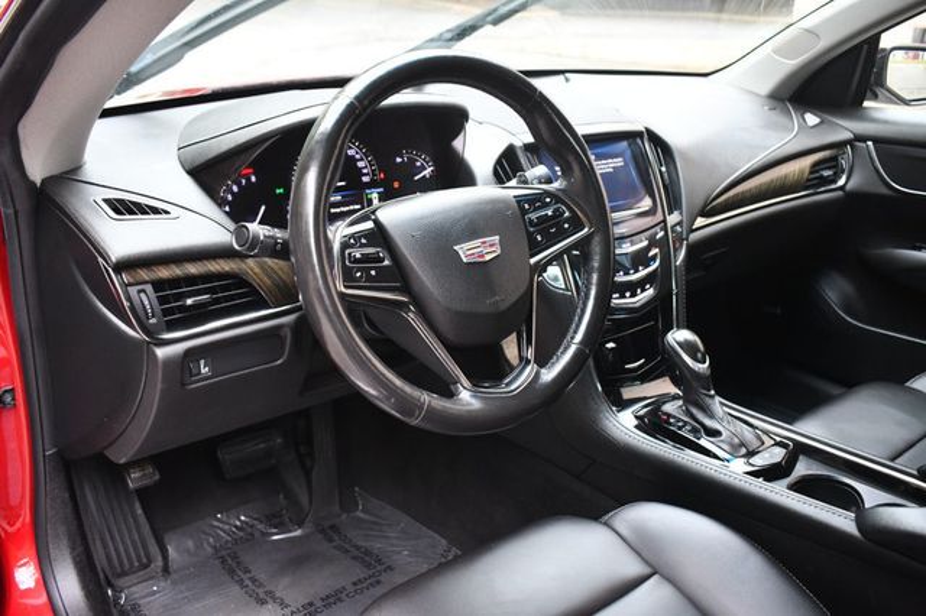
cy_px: 308
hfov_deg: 57.2
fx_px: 848
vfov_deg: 39.9
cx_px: 463
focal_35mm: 33
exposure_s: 1/125
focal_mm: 22
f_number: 3.8
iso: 1800
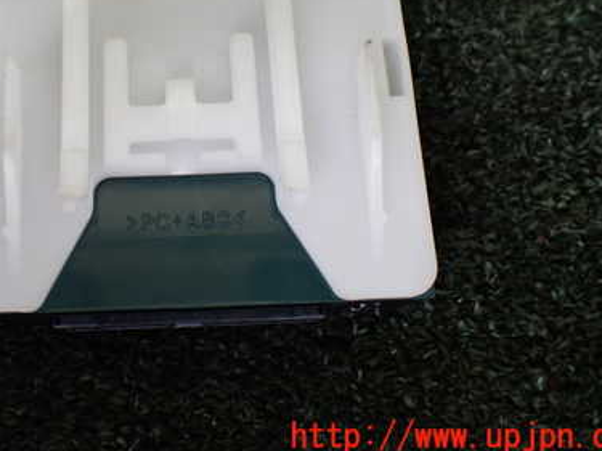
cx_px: 172
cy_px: 96
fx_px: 834
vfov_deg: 29.6
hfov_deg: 38.9
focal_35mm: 48
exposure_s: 1/125
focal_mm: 5.4
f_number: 2.3
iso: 250
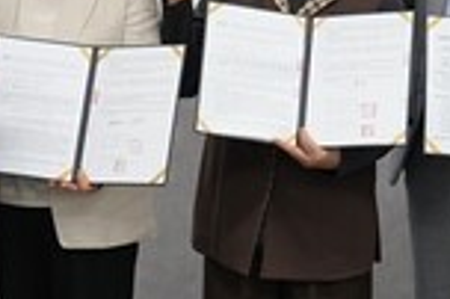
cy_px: 166
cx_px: -139
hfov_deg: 12.3
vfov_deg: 8.5
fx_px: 2023
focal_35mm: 162
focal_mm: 41
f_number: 4
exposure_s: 1/160
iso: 400
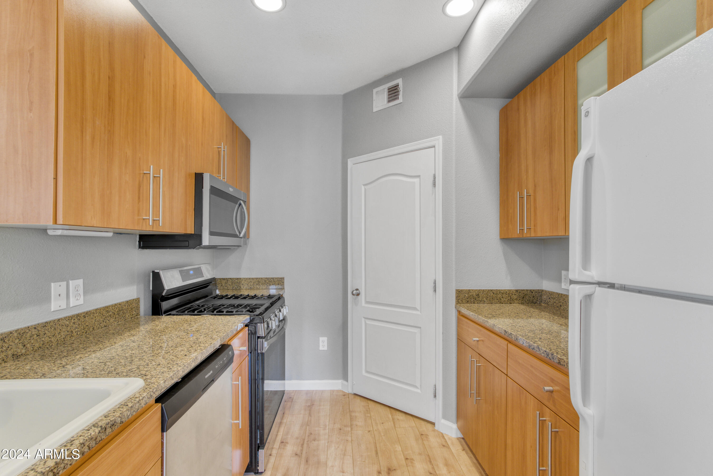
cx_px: 356
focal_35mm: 16
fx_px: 327
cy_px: 238
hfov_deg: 95.0
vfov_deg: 72.1
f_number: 8
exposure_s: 1/10
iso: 400
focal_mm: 16.5
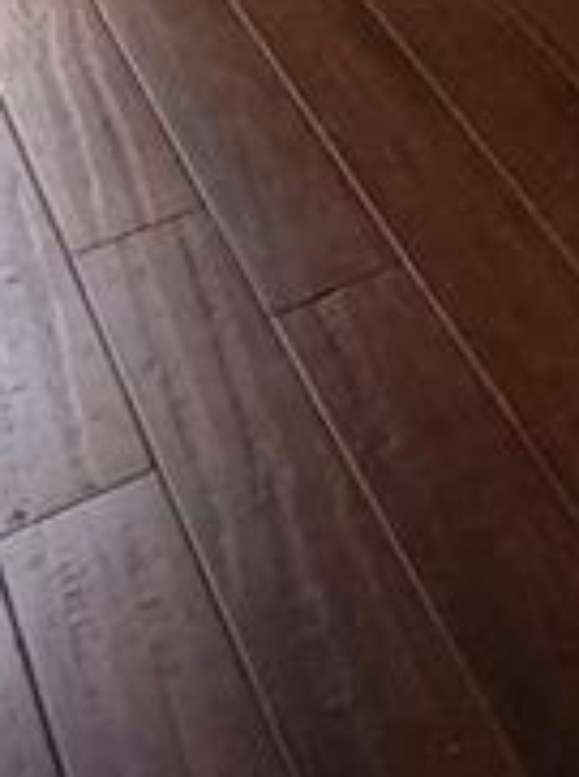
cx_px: 1051
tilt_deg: -7.1
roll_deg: -0.9
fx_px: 2081
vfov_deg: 15.6
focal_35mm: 93
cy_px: -884
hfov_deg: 14.0
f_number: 2.2
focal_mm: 2.22
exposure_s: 1/121
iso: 200
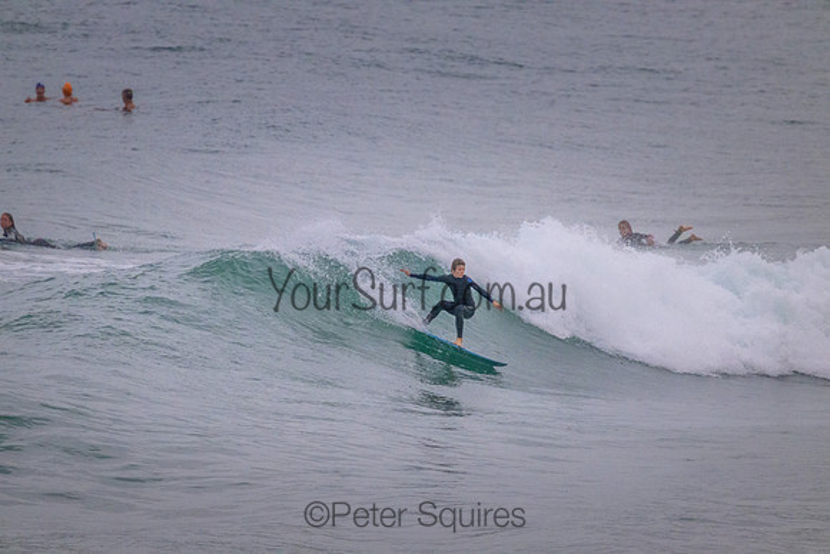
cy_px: 277
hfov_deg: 2.6
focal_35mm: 800
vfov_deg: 1.7
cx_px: 415
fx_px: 18448
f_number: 11
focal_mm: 800
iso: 6400
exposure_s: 1/1250
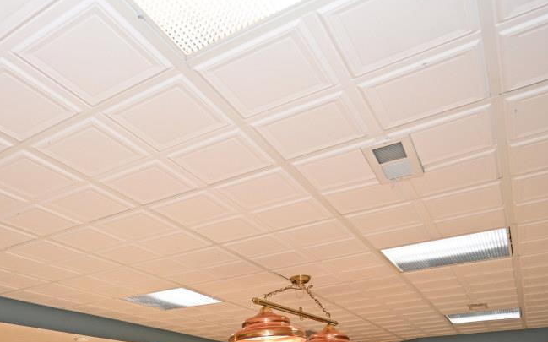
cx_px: 158
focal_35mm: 33
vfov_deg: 32.1
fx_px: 493
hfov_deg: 56.1
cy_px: 405
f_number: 4
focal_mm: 14
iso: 900
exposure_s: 1/60
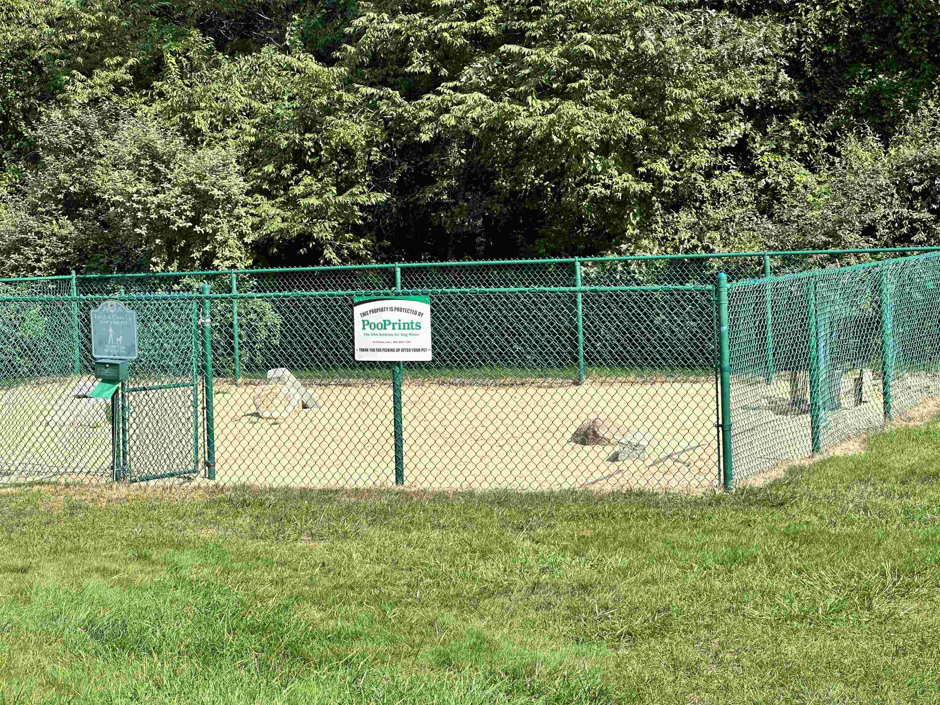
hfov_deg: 25.3
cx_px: 470
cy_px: 352
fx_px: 2091
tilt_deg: -2.3
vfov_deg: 19.1
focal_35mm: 77
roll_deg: +1.6
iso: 32
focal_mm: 9
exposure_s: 1/467
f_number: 2.8
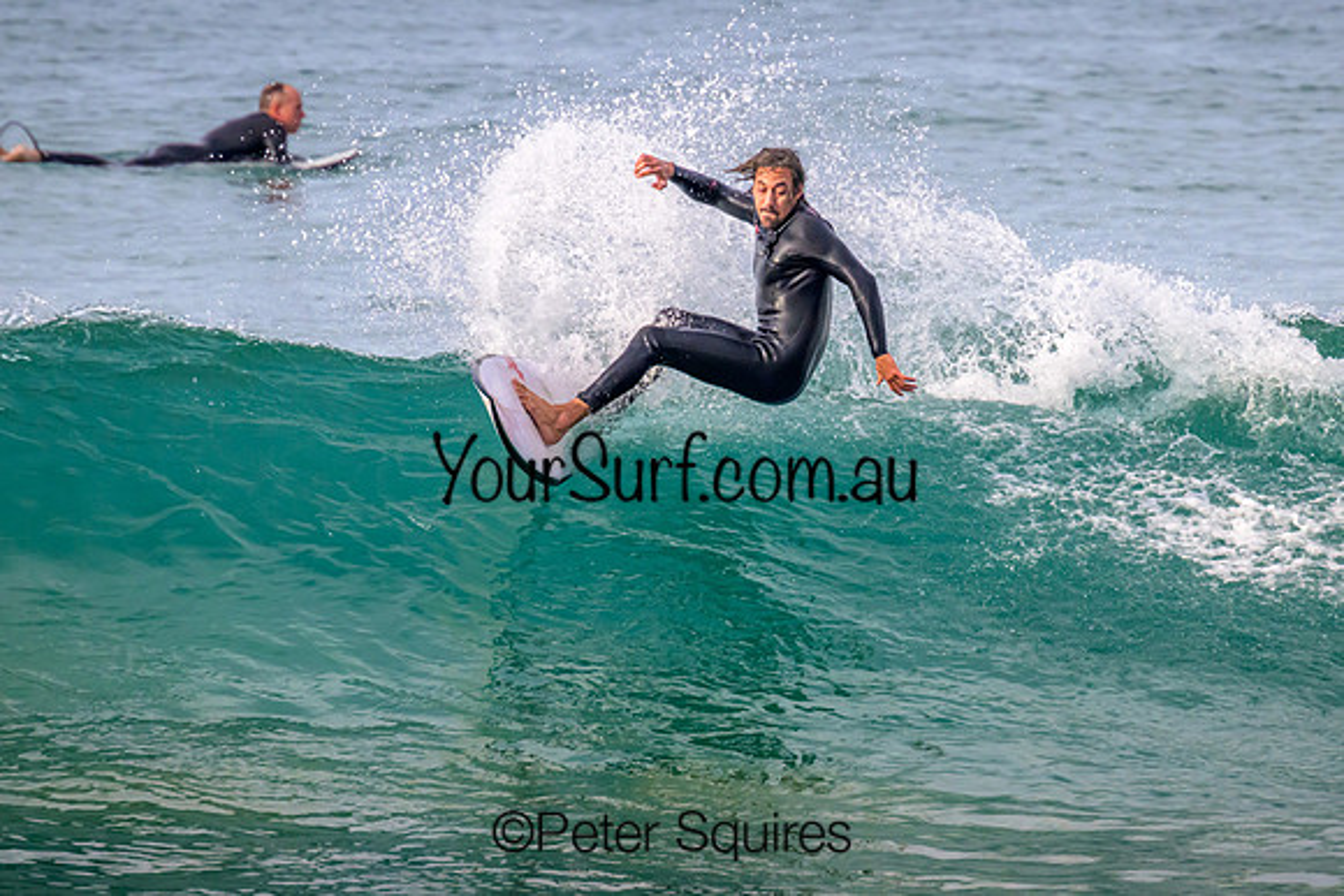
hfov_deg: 2.2
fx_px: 35461
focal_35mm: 950
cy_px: 419
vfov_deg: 1.4
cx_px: 798
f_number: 11
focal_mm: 800
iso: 1800
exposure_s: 1/2000
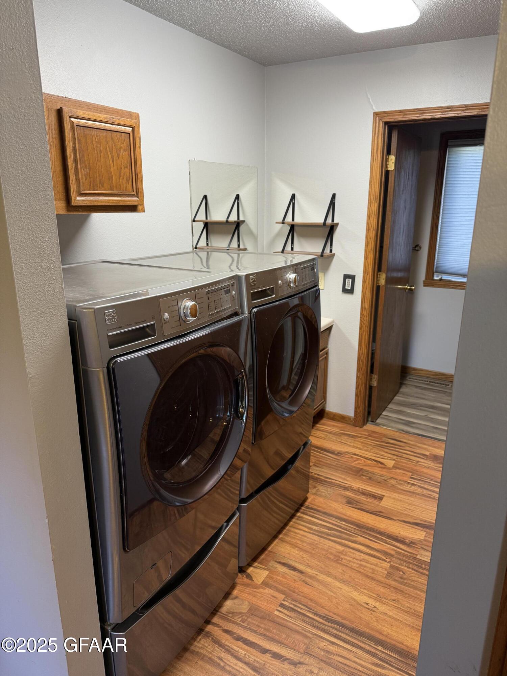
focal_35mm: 24
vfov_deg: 71.6
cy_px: 338
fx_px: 469
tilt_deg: -16.2
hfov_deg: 56.8
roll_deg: +0.4
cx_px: 254
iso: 160
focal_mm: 6.76
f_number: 1.78
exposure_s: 1/60
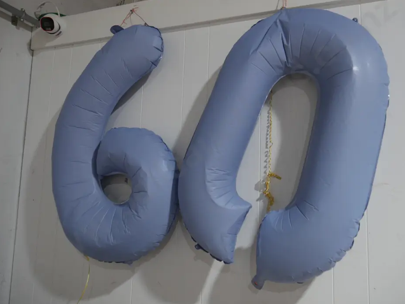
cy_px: 140
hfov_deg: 58.3
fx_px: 363
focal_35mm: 31
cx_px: 213
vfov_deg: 45.4
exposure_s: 1/60
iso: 500
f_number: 3.5
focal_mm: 14
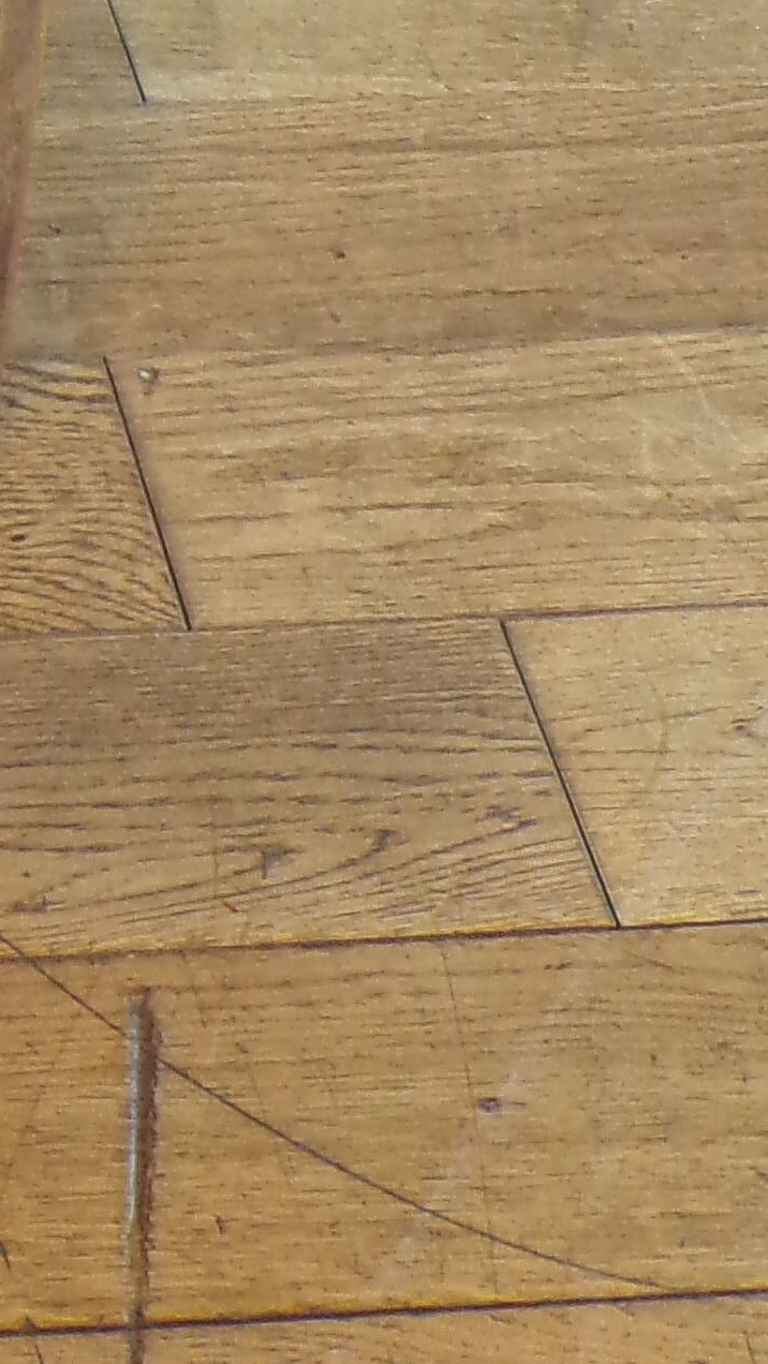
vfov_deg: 13.3
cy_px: -1074
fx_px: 5283
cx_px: -736
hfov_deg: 8.0
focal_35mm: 146
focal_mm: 6.6
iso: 221
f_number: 3.3
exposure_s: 1/17
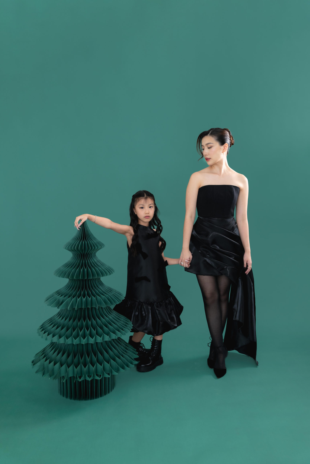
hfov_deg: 45.0
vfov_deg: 63.7
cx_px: 155
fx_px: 375
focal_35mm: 29
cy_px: 232
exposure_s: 1/125
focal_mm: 29
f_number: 2.8
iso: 800
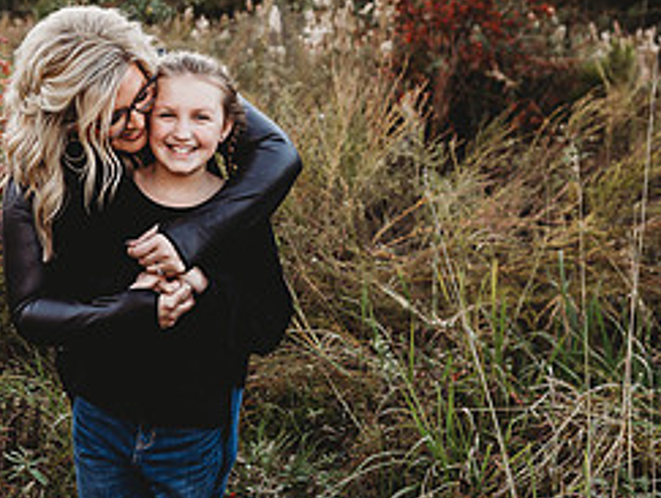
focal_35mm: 55
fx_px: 1052
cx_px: 139
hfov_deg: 33.9
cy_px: 320
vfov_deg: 26.5
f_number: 2.5
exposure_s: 1/125
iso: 100
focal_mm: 24
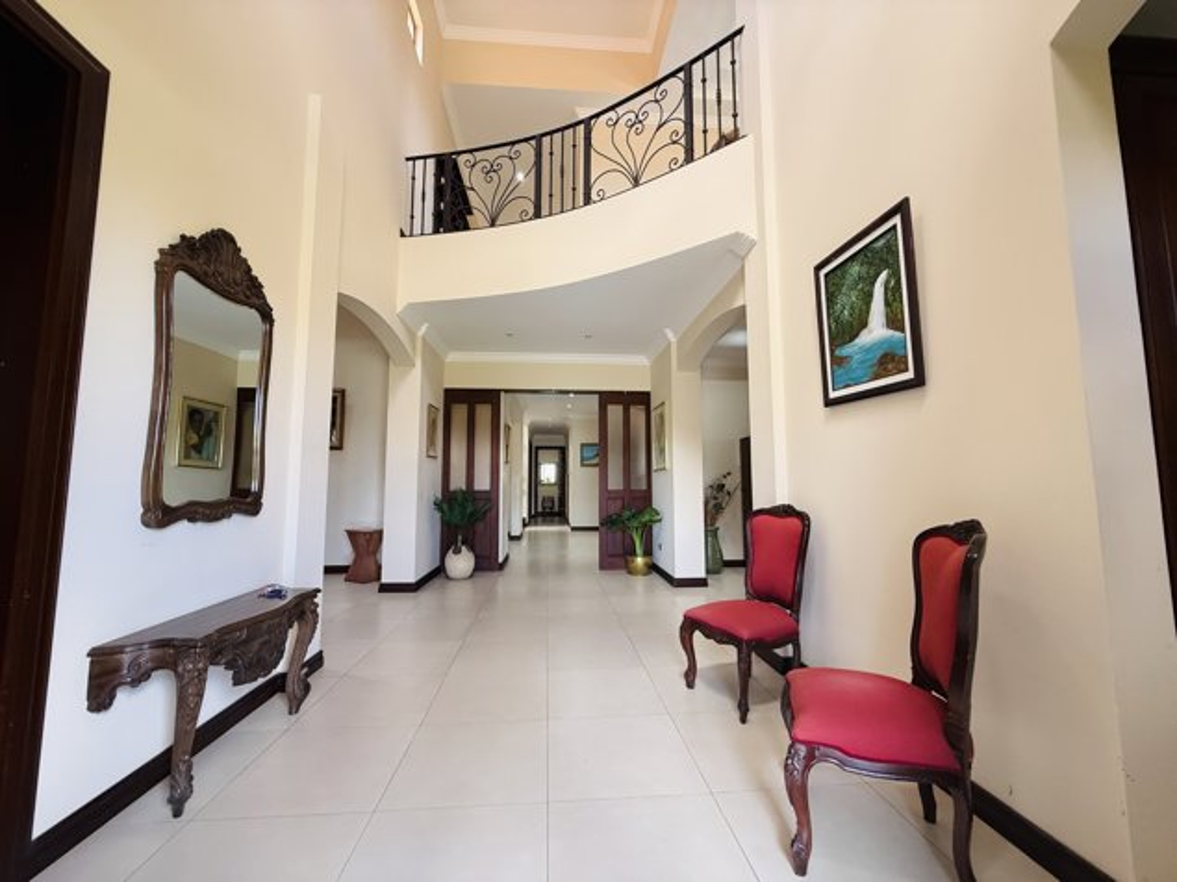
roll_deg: -0.6
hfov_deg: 102.1
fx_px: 476
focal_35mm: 14
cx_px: 588
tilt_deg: +4.2
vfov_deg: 85.7
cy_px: 441
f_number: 2.2
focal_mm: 2.22
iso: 200
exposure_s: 1/99
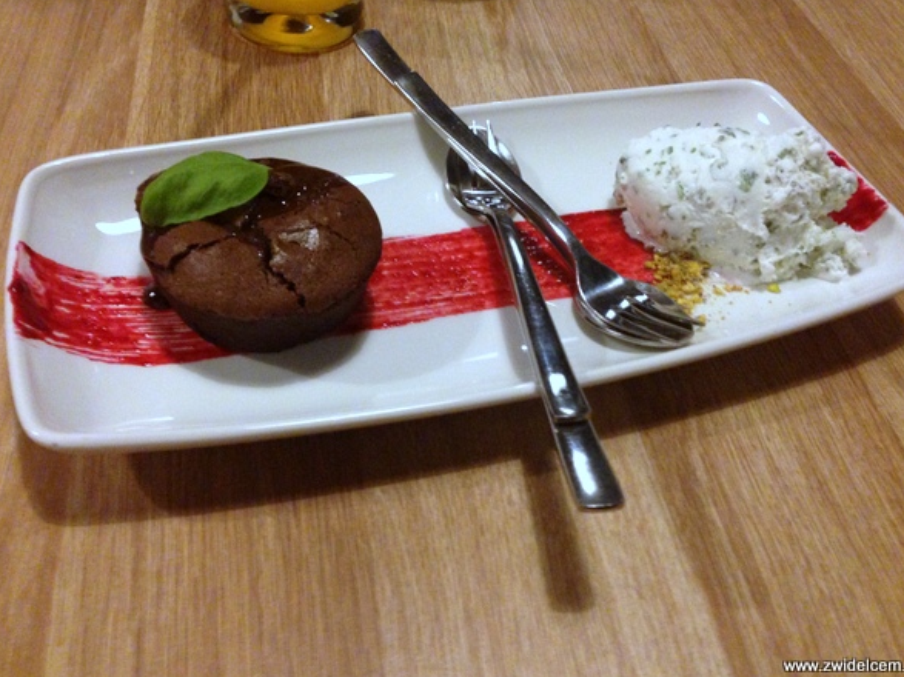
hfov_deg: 51.4
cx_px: 453
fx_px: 940
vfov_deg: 39.6
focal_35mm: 36
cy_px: 326
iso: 400
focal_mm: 4.12
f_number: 2.4
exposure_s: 1/20
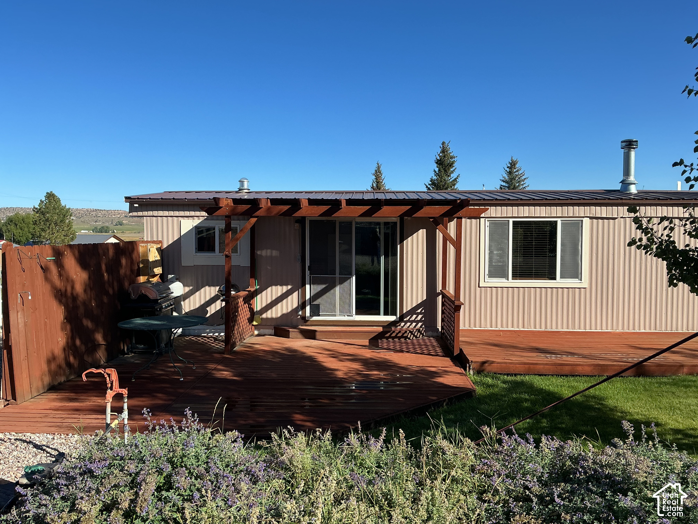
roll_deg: -0.3
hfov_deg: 61.7
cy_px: 262
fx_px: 585
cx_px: 349
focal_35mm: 29
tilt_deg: -3.5
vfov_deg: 48.2
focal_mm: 3
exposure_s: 1/1577
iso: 25
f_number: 1.8
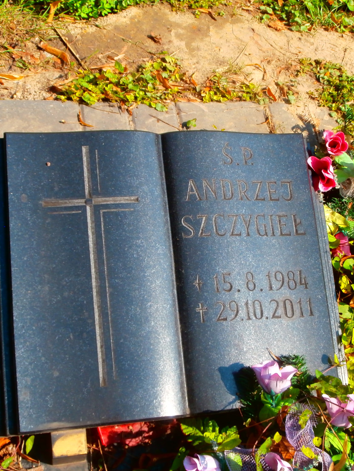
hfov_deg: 28.5
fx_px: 695
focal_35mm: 51
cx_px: 219
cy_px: 234
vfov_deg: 37.5
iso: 100
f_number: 3.9
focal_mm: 6.67
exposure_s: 1/400
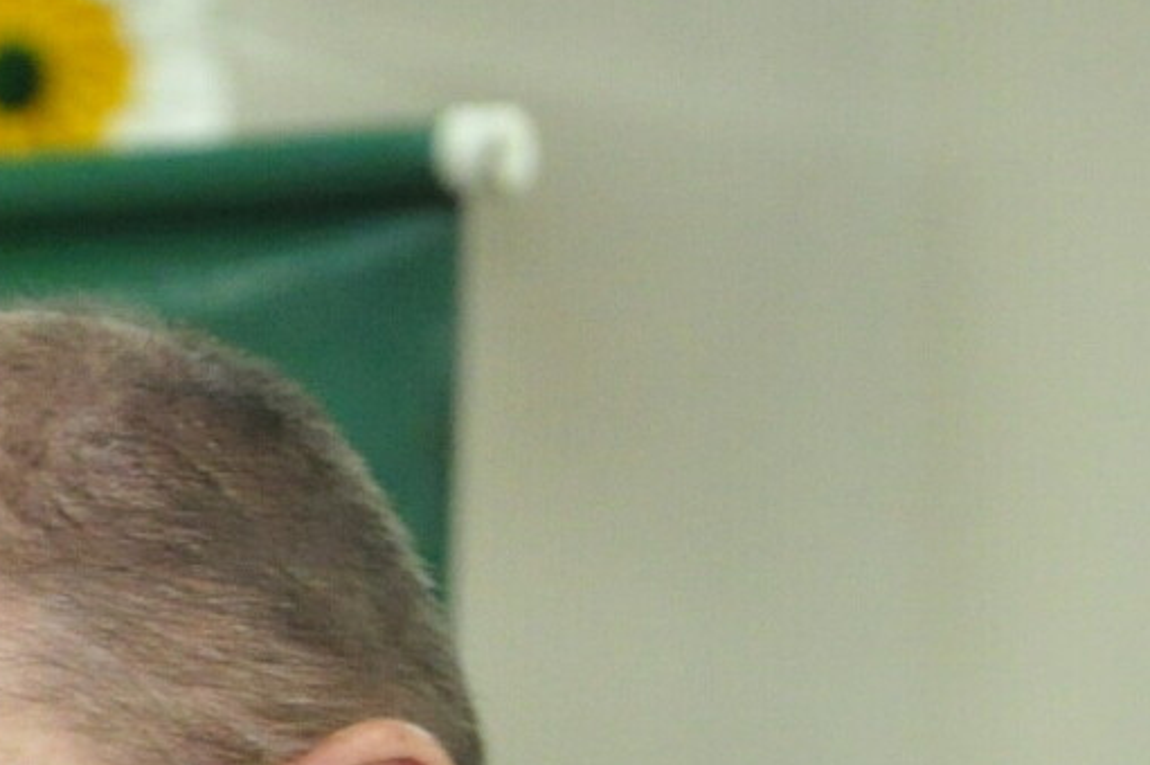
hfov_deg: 3.3
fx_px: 19663
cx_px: -232
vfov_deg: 2.2
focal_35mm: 616
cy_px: 1314
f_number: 5.6
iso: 2500
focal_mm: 105
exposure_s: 1/100
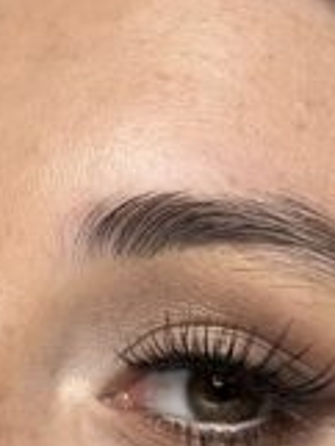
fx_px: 3930
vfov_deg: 6.3
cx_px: 69
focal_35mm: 305
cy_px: 922
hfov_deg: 4.9
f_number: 1.78
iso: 80
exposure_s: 1/220
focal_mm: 6.86
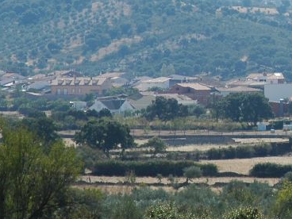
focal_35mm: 351
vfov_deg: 4.2
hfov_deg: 5.6
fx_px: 2961
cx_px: 327
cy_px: 32
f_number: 16
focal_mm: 70
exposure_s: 1/125
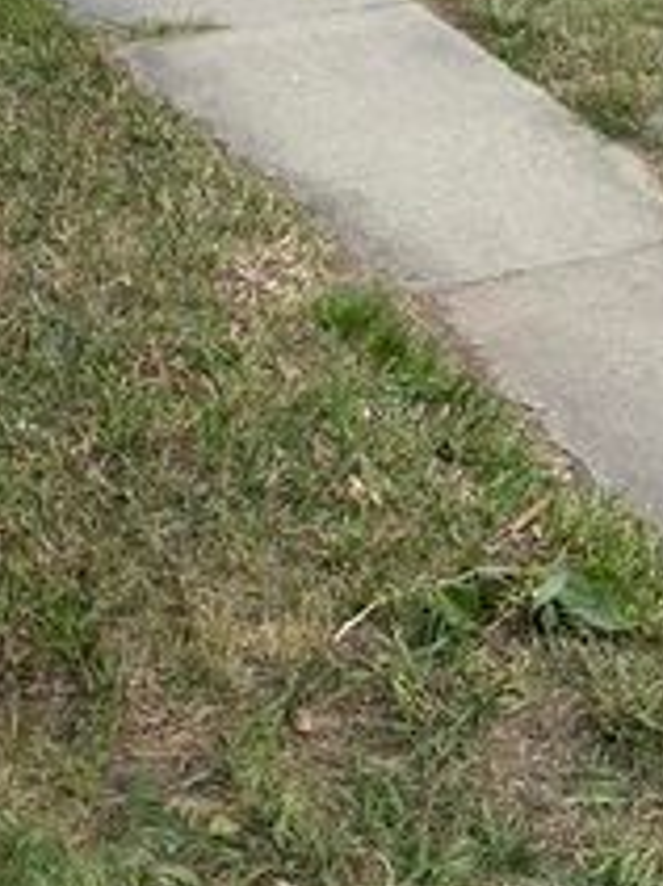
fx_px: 1943
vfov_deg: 23.7
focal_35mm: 76
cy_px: -145
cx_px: 407
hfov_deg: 19.3
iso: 80
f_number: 1.78
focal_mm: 6.76
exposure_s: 1/2801
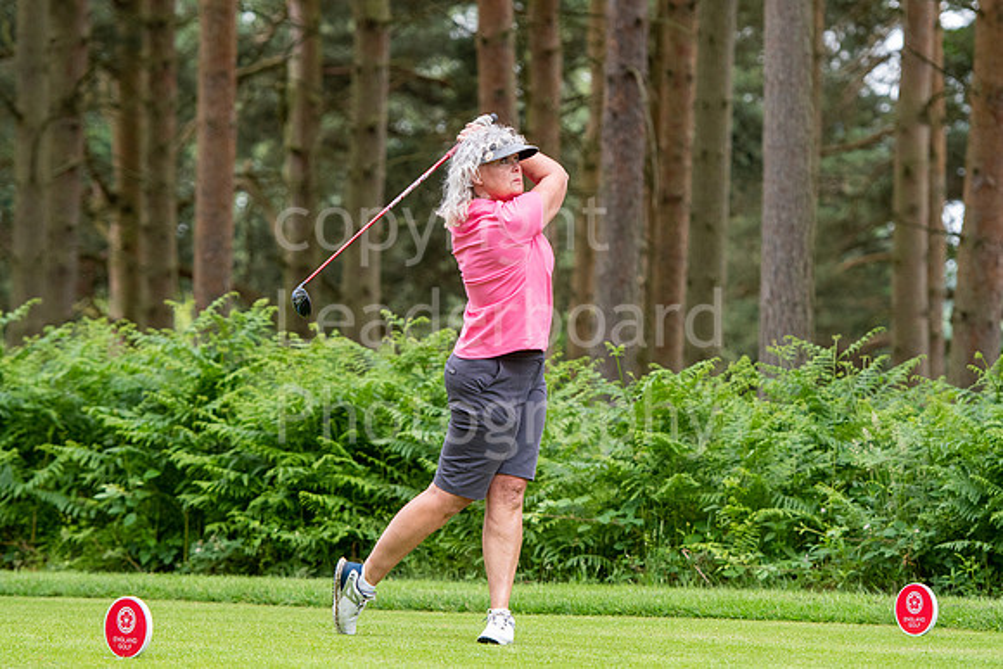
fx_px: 5643
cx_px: 502
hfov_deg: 10.2
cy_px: 334
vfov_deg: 6.8
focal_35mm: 202
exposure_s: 1/1250
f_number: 3.5
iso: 800
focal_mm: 135
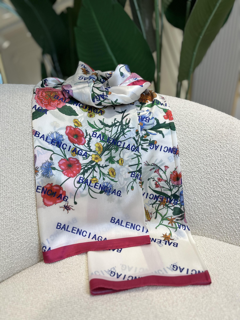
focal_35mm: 26
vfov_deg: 67.3
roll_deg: +1.4
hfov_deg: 53.1
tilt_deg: -25.1
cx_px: 120
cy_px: 160
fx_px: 240
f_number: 1.6
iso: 50
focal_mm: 5.1
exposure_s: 1/294
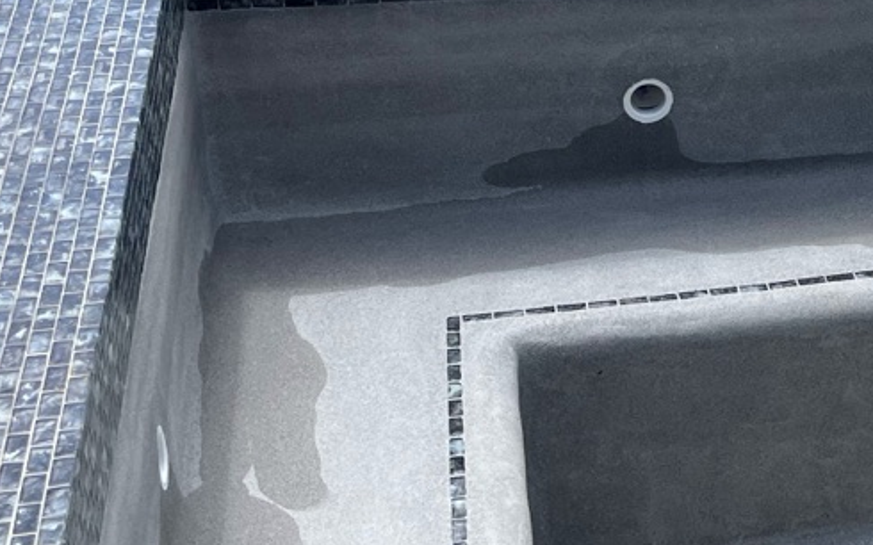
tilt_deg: -27.3
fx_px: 2141
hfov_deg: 21.4
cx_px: 1057
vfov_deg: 14.5
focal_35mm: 90
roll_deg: -3.9
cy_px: 151
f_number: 1.6
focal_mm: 5.1
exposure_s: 1/1404
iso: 50
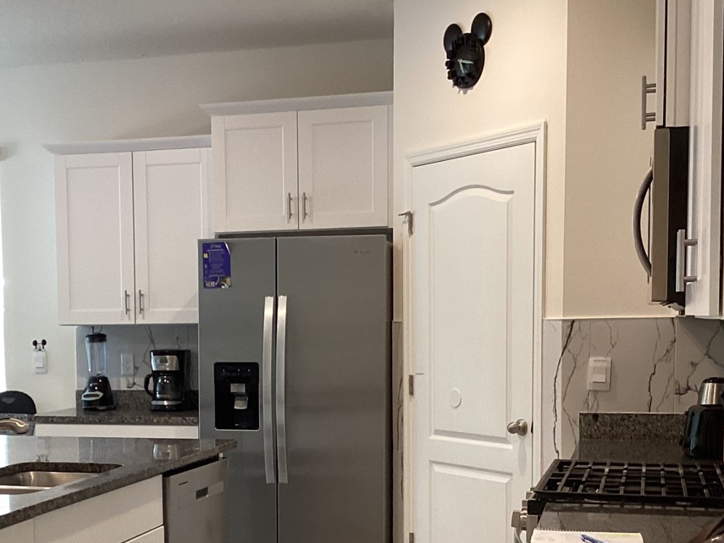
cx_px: 262
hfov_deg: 33.0
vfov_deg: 24.9
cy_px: 423
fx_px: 1213
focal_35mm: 58
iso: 250
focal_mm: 3.3
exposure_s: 1/60
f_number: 2.4
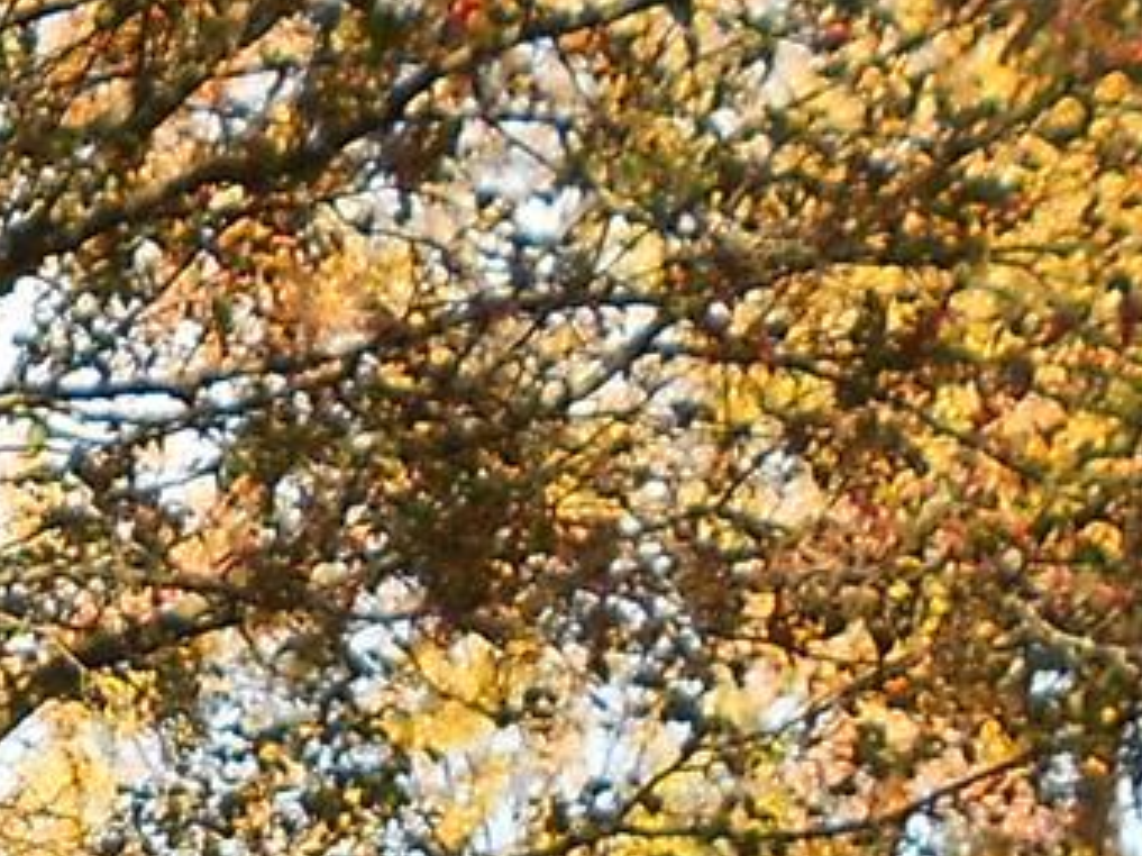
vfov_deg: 8.8
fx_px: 5178
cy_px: 1854
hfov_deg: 11.4
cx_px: -1115
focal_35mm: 157
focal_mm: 4.6
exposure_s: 1/400
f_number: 3.2
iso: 80
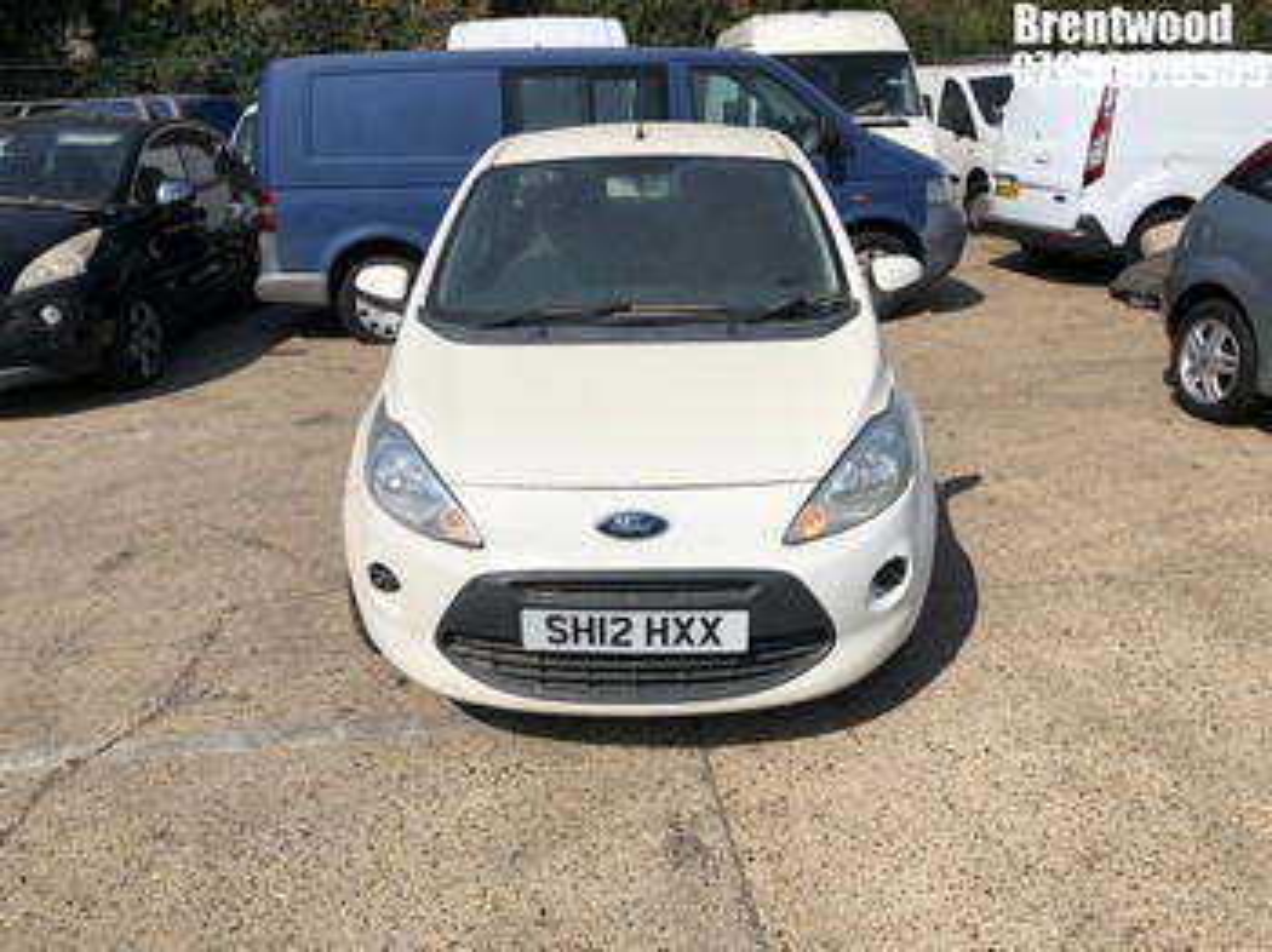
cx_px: 636
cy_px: 476
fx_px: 1028
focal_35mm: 28
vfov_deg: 49.7
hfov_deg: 63.5
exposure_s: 1/5348
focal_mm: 4
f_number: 1.8
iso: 25
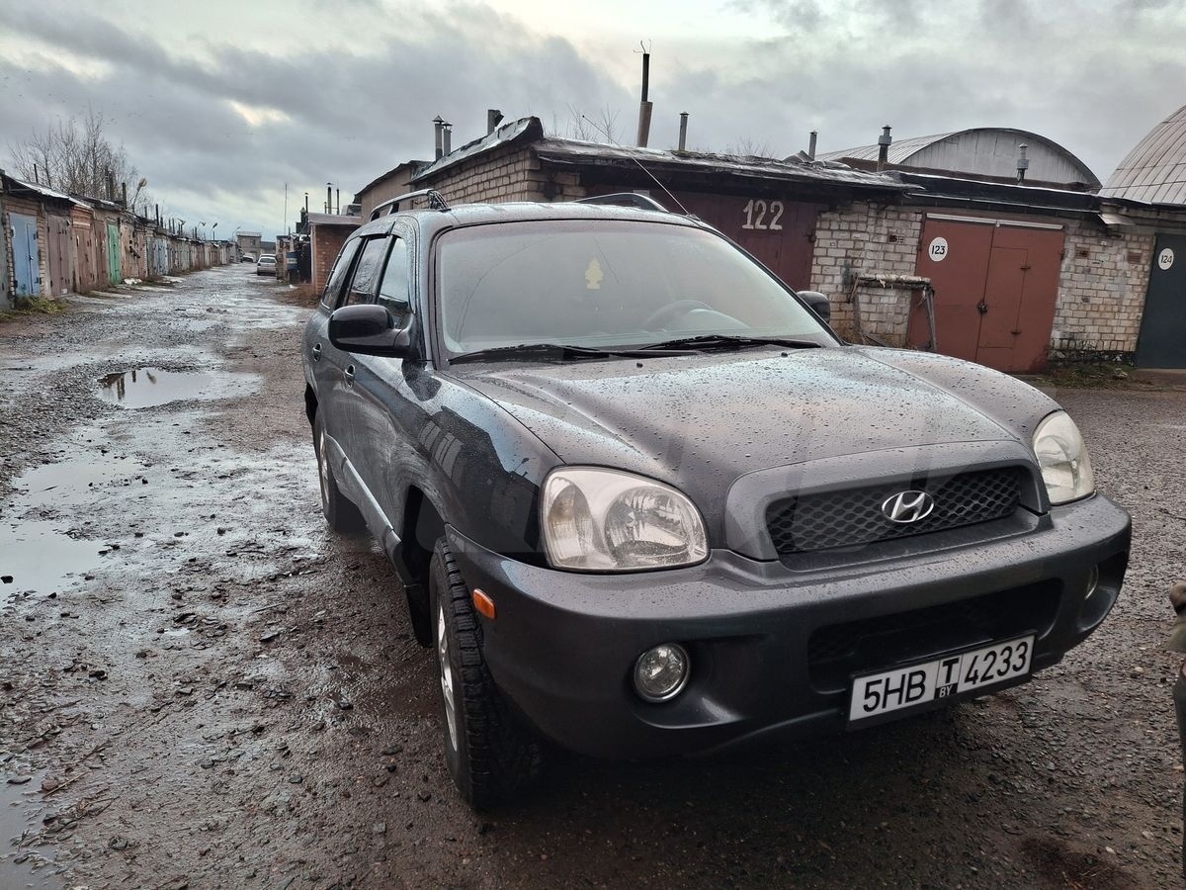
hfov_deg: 69.4
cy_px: 445
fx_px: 857
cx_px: 593
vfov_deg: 54.9
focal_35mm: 25
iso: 50
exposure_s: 1/100
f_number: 1.8
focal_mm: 4.69
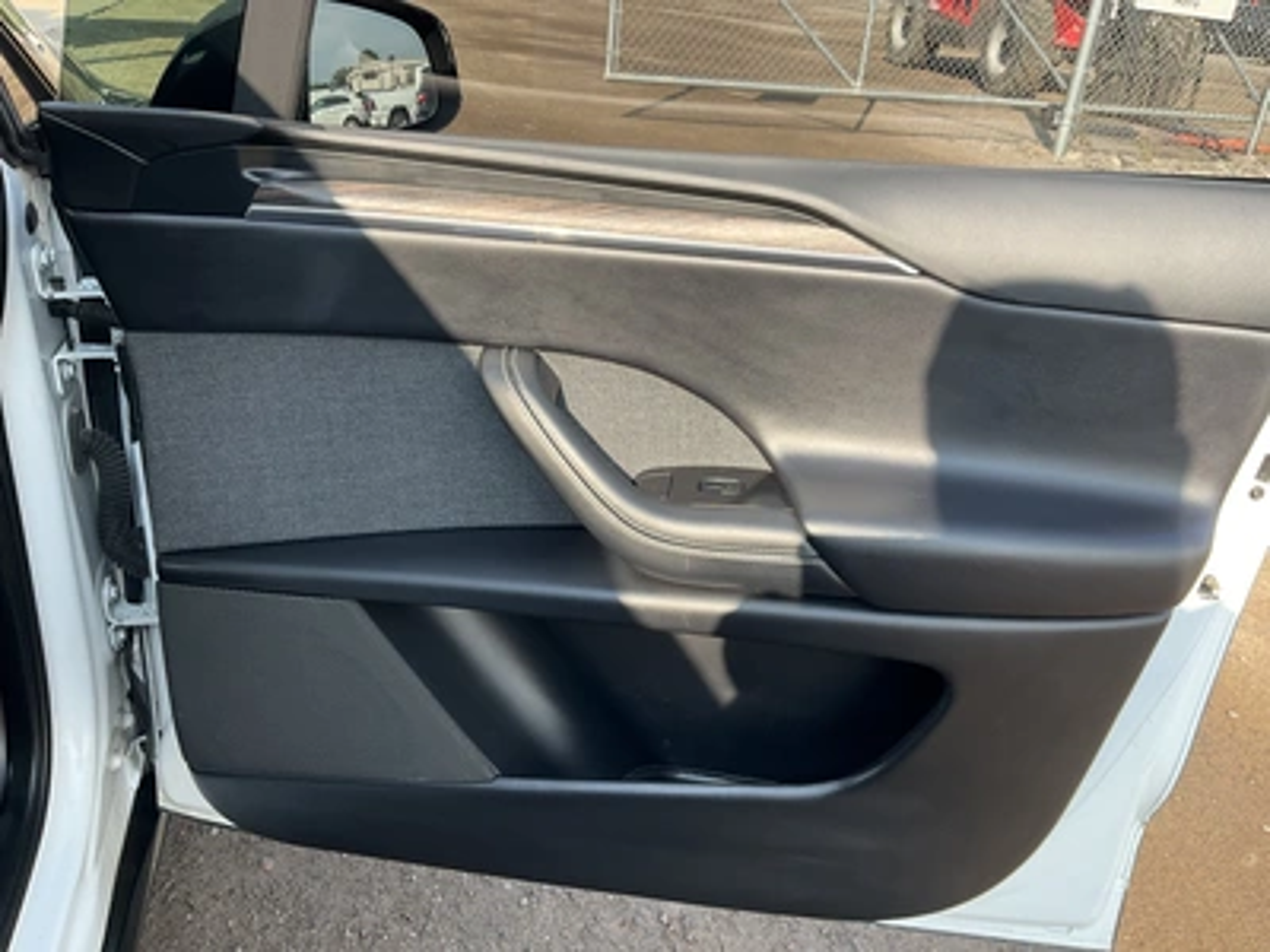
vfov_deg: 48.2
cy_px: 476
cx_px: 635
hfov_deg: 61.7
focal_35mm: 29
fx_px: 1064
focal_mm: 3
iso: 20
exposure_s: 1/202
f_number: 1.8
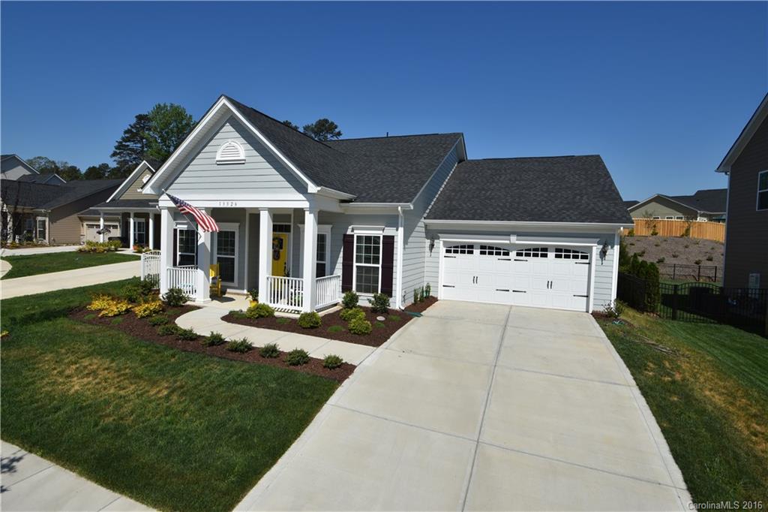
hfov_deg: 90.0
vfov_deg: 67.3
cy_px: 256
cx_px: 384
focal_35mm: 18
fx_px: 384
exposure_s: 1/500
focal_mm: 12
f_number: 10
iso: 100
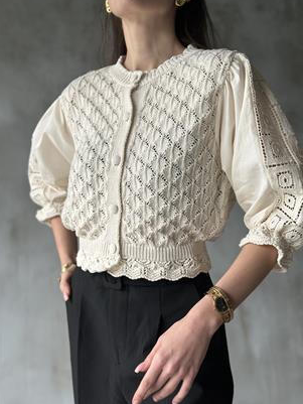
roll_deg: -0.5
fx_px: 595
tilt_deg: +0.2
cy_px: 201
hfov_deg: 28.6
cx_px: 158
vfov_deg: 37.5
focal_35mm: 51
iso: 125
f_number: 1.78
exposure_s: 1/62
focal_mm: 6.86
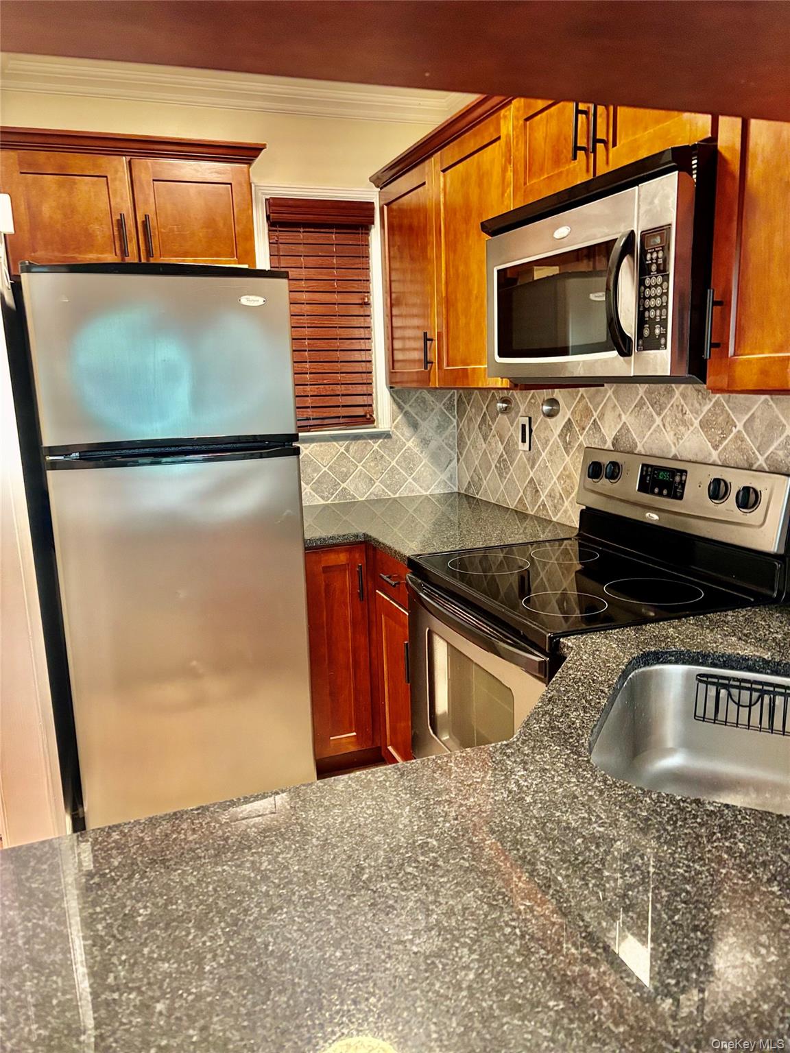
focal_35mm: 26
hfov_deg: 53.1
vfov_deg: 67.3
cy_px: 526
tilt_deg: -11.7
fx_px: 791
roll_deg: +1.4
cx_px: 395
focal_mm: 5.96
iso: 400
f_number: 1.6
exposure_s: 1/60
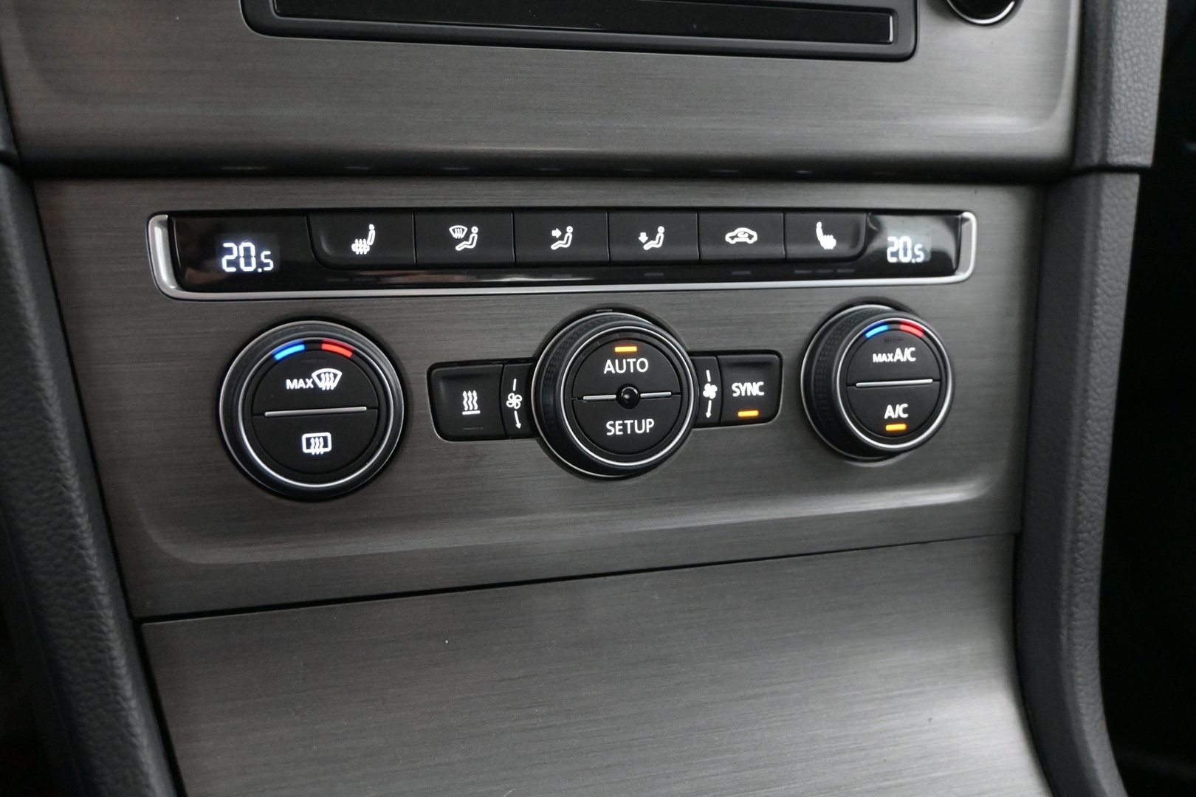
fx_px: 1096
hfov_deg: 57.2
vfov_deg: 40.0
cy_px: 398
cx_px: 598
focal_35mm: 33
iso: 8000
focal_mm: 22
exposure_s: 1/40
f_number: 4
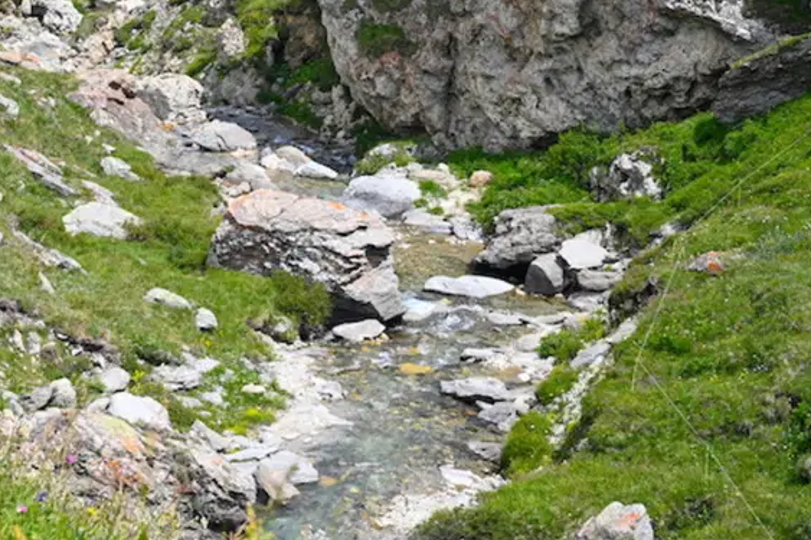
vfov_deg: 13.8
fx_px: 2207
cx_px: 200
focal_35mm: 98
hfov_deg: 20.7
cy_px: 73
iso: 200
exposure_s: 1/2000
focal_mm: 46
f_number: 4
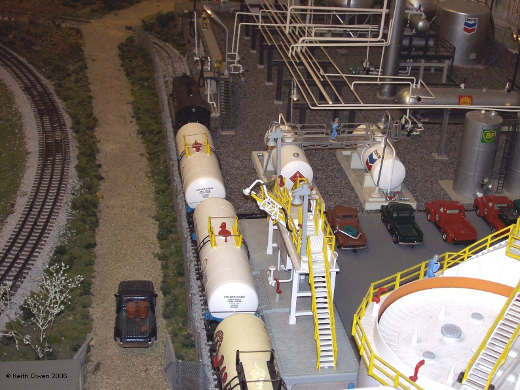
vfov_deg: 26.1
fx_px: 841
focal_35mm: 56
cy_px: 195
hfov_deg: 34.4
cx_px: 260
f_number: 3.4
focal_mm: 9.4
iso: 80
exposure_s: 1/83.6
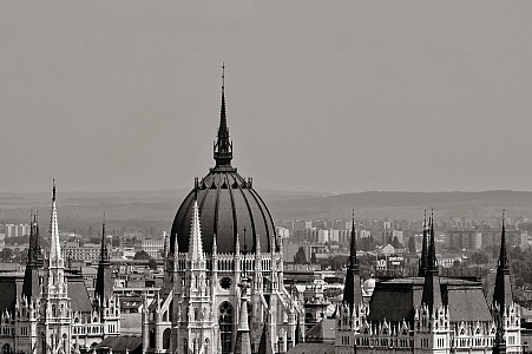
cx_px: 269
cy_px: 357
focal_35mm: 277
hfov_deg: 7.4
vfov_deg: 4.9
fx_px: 4090
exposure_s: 185
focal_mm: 122
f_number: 13
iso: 200
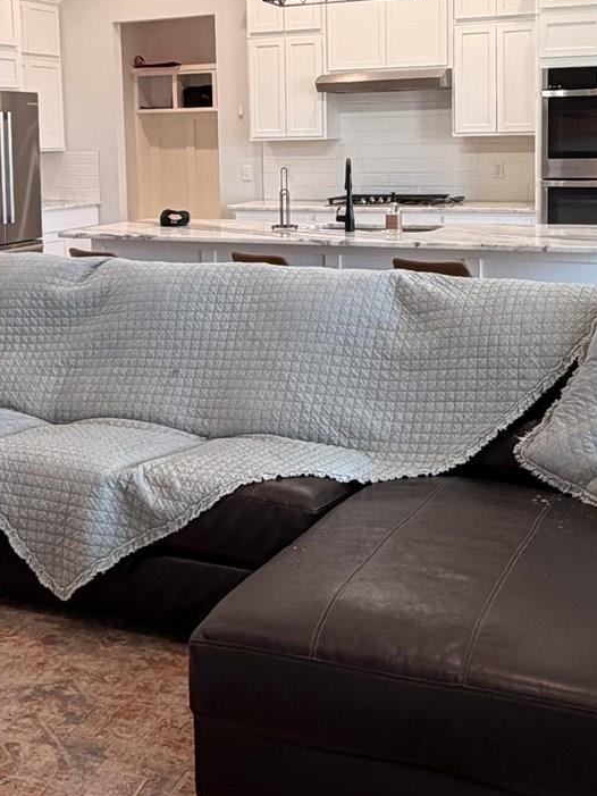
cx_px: 263
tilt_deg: -5.4
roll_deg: +2.1
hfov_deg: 31.5
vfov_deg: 40.5
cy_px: 237
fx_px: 1057
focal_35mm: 46
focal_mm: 2.22
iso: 160
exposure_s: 1/120
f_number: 2.2
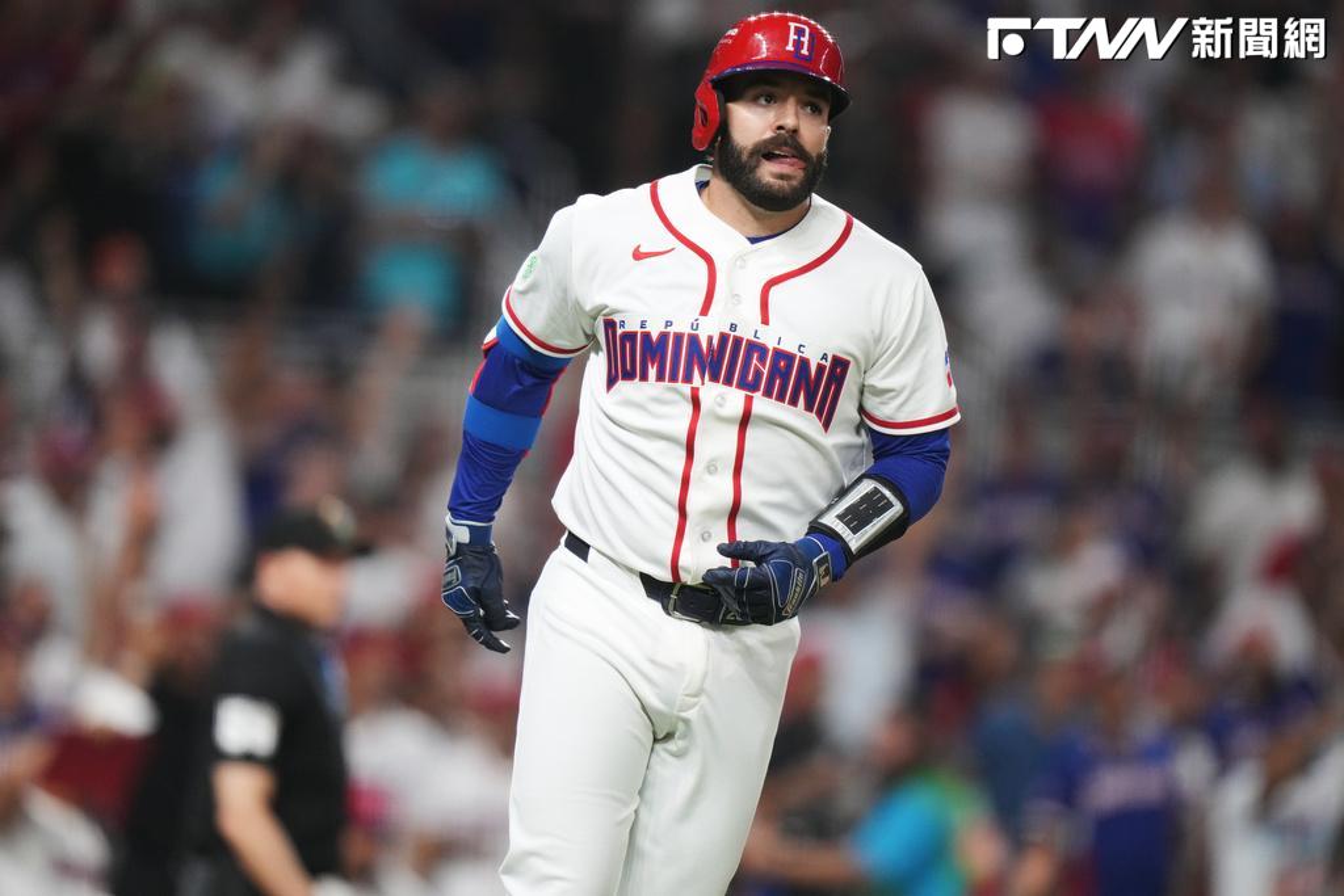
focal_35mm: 400
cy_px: 448
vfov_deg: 3.4
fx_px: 14934
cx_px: 672
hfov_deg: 5.2
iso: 4000
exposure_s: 1/2000
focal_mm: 400
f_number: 3.2
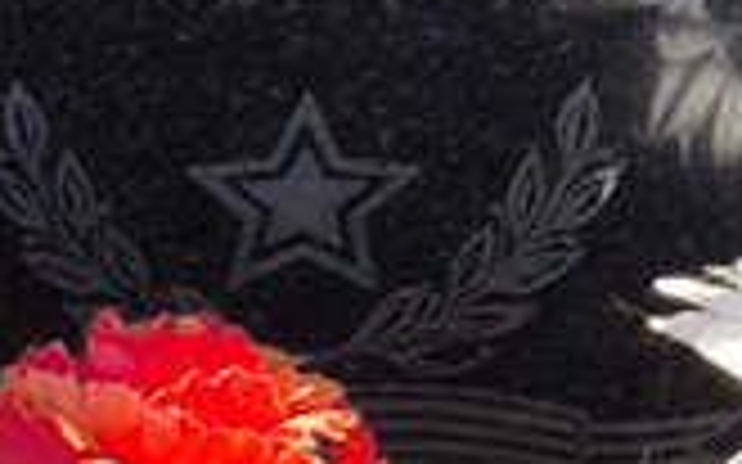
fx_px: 5175
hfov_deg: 8.2
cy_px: -626
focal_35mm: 256
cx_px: -11
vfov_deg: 5.0
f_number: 1.7
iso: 50
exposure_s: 1/227
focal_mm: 4.71
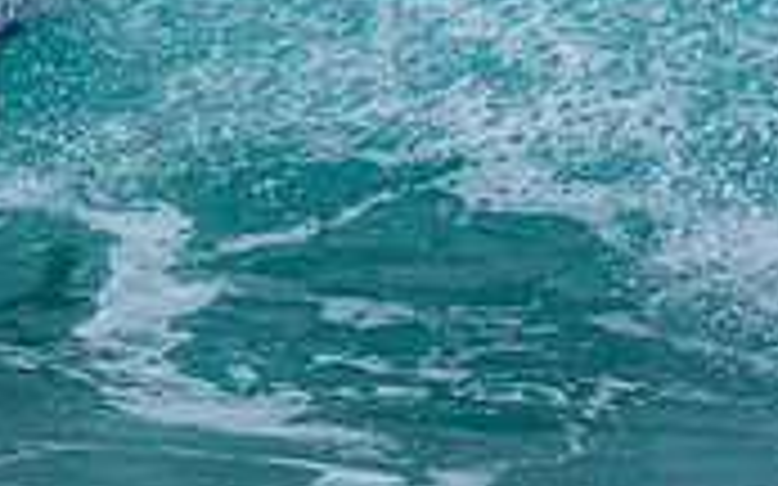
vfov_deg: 0.7
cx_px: -333
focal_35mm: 1884
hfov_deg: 1.1
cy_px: -176
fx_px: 39934
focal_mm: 400
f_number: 8
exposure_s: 1/2000
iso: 500
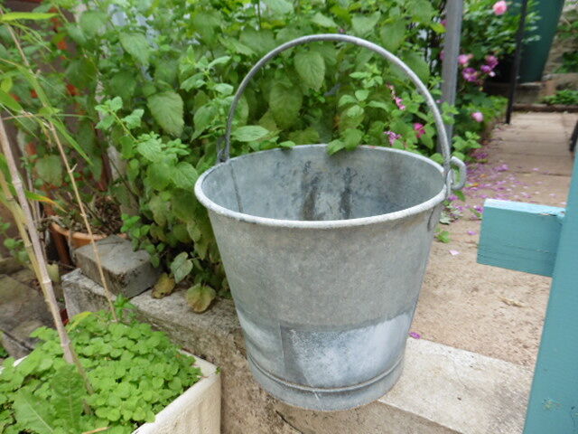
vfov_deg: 56.8
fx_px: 401
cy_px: 217
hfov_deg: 71.6
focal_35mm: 24
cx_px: 289
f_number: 3.3
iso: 100
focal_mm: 4.3
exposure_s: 1/80
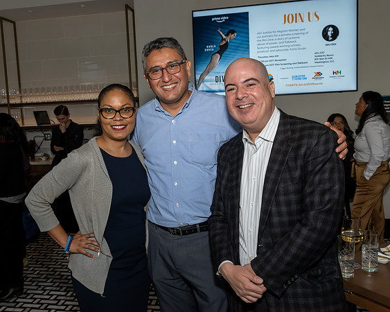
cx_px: 176
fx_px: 393
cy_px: 155
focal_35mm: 34
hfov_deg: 52.7
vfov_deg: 43.3
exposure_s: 1/250
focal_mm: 20
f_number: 7.1
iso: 1000
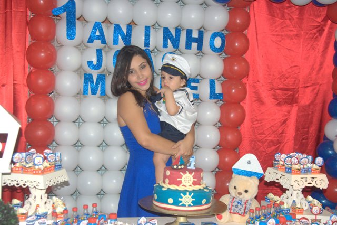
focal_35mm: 52
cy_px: 112
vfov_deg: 25.7
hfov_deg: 37.9
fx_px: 491
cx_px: 168
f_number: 4.5
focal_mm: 35
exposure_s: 1/60
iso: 800
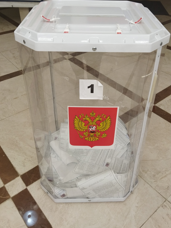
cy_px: 87
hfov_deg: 40.7
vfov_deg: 52.1
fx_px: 231
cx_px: 93
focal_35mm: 35
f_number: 1.79
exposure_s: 1/100
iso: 134
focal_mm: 4.71
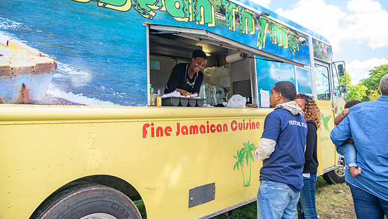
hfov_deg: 71.9
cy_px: 93
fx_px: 268
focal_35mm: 26
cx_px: 193
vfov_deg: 44.3
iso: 400
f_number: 4
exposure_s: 1/250
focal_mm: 24
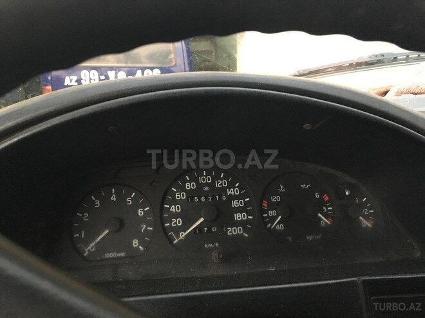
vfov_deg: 48.2
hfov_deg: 61.7
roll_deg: -0.6
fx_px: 356
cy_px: 159
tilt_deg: -16.3
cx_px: 212
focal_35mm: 29
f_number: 2.2
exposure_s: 1/17
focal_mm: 4.15
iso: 320
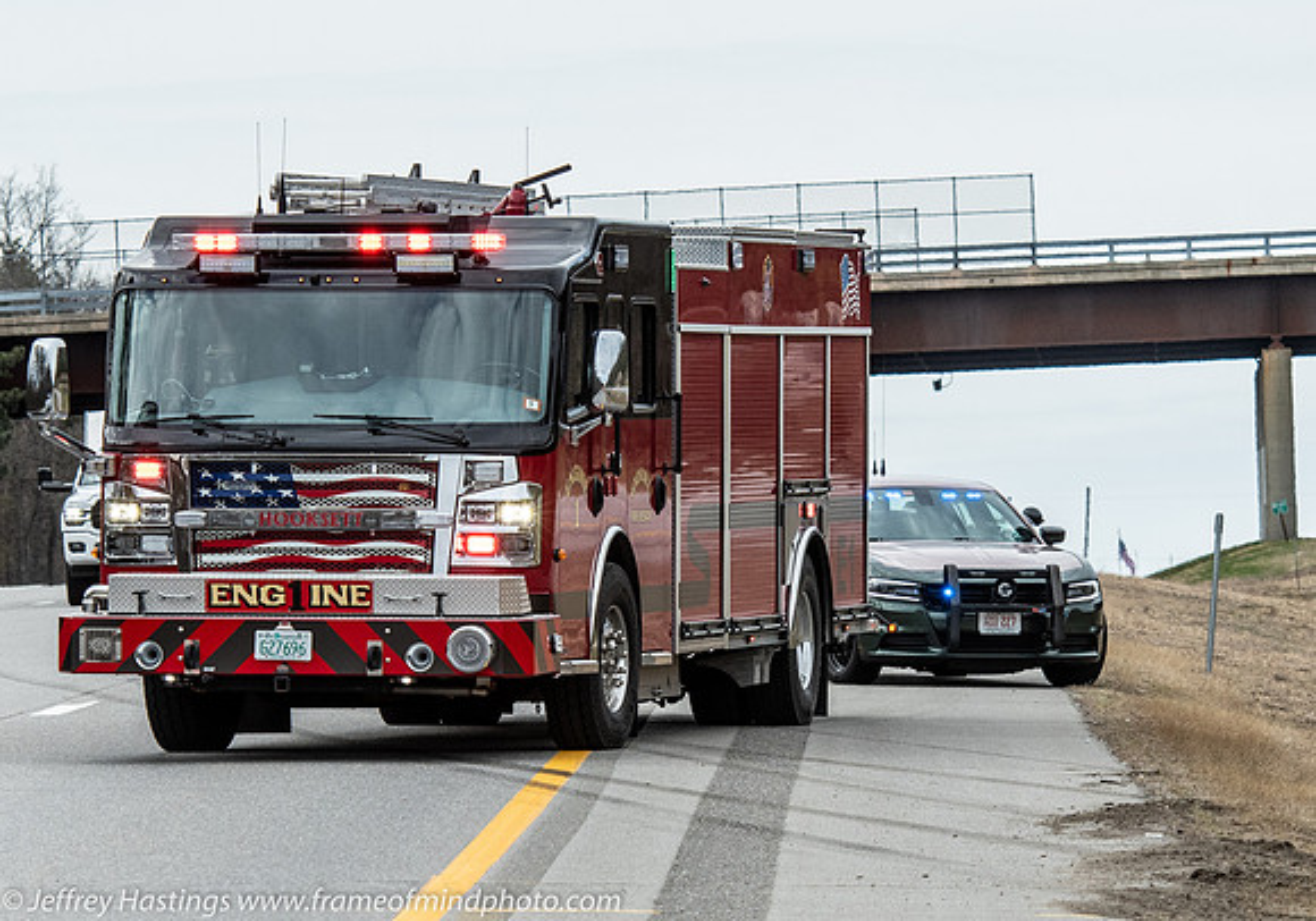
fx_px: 11499
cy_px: 480
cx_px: 616
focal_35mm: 310
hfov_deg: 6.6
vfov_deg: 4.6
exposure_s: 1/1600
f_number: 6.3
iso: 400
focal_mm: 125
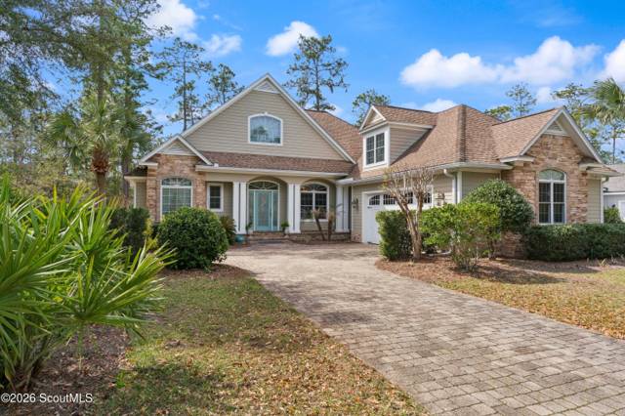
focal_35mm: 21
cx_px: 312
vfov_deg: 59.4
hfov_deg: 81.2
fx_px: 364
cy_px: 208
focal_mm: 21
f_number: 8
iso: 250
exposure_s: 1/320
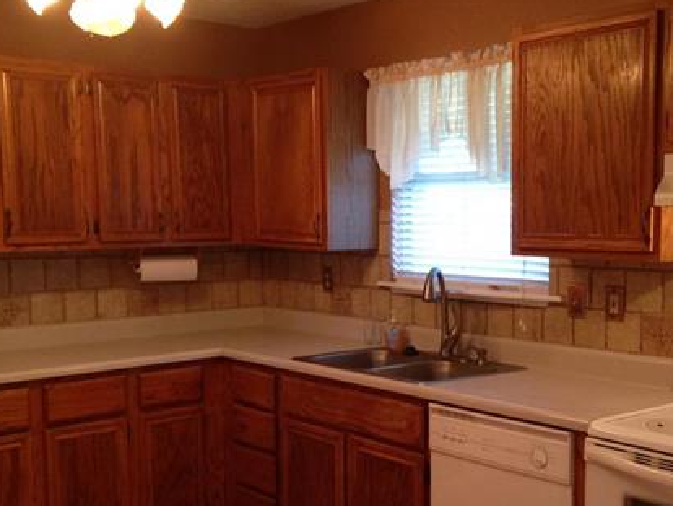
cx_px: 419
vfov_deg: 28.5
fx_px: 992
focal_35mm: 51
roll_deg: +0.4
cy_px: 303
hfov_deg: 37.3
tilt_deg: -6.3
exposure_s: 1/20
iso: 200
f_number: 2.4
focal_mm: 4.12
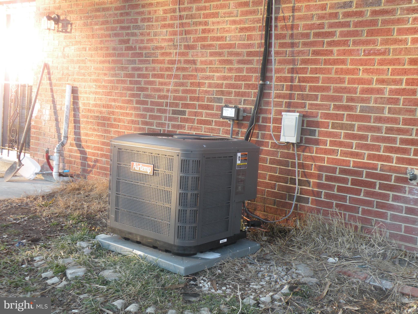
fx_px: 507
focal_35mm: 42
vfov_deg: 34.3
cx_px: 209
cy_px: 157
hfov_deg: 44.8
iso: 69
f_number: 3.2
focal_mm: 7.4
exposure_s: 1/53.7
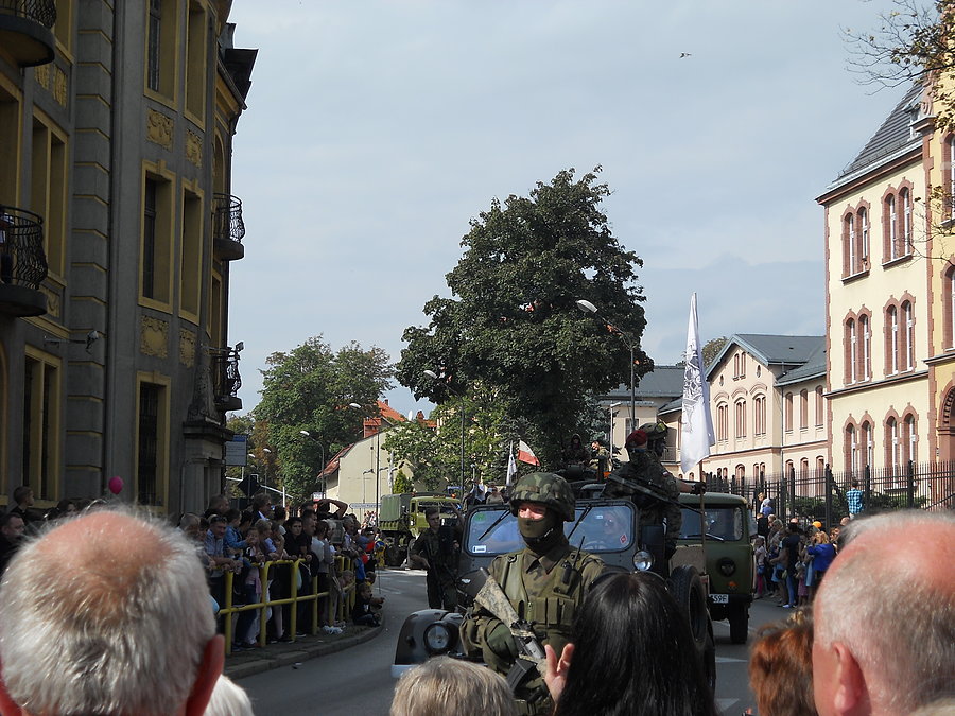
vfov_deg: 19.1
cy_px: 358
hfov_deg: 25.3
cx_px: 478
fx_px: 2124
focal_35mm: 77
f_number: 7.8
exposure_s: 1/200
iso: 80
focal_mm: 12.71
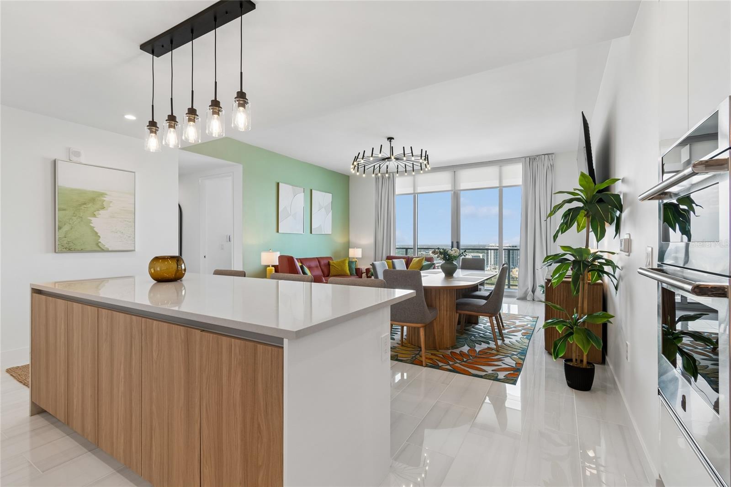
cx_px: 366
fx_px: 305
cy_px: 244
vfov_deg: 77.3
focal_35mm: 15
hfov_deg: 100.4
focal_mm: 10
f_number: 7.1
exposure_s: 1/80
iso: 100
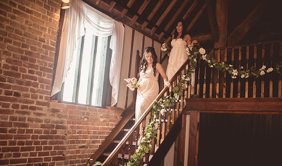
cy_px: 94
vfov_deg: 33.6
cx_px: 141
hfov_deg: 54.4
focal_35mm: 36
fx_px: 275
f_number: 2.5
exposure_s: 1/125
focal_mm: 35
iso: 320
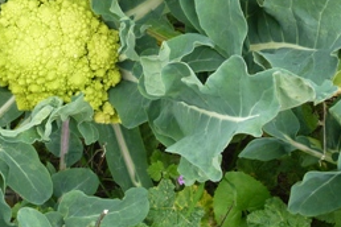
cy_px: 36
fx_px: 995
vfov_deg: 13.0
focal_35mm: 105
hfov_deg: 19.3
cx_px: 71
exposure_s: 1/100
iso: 80
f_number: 3.7
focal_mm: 6.9
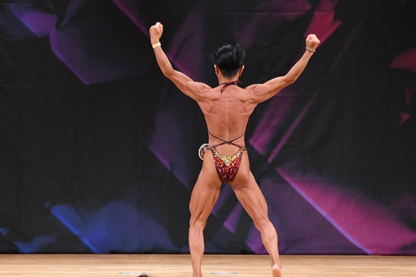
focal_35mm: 332
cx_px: 211
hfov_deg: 6.2
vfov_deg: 4.1
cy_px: 145
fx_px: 3835
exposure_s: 1/400
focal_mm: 190
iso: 3200
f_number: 5.6
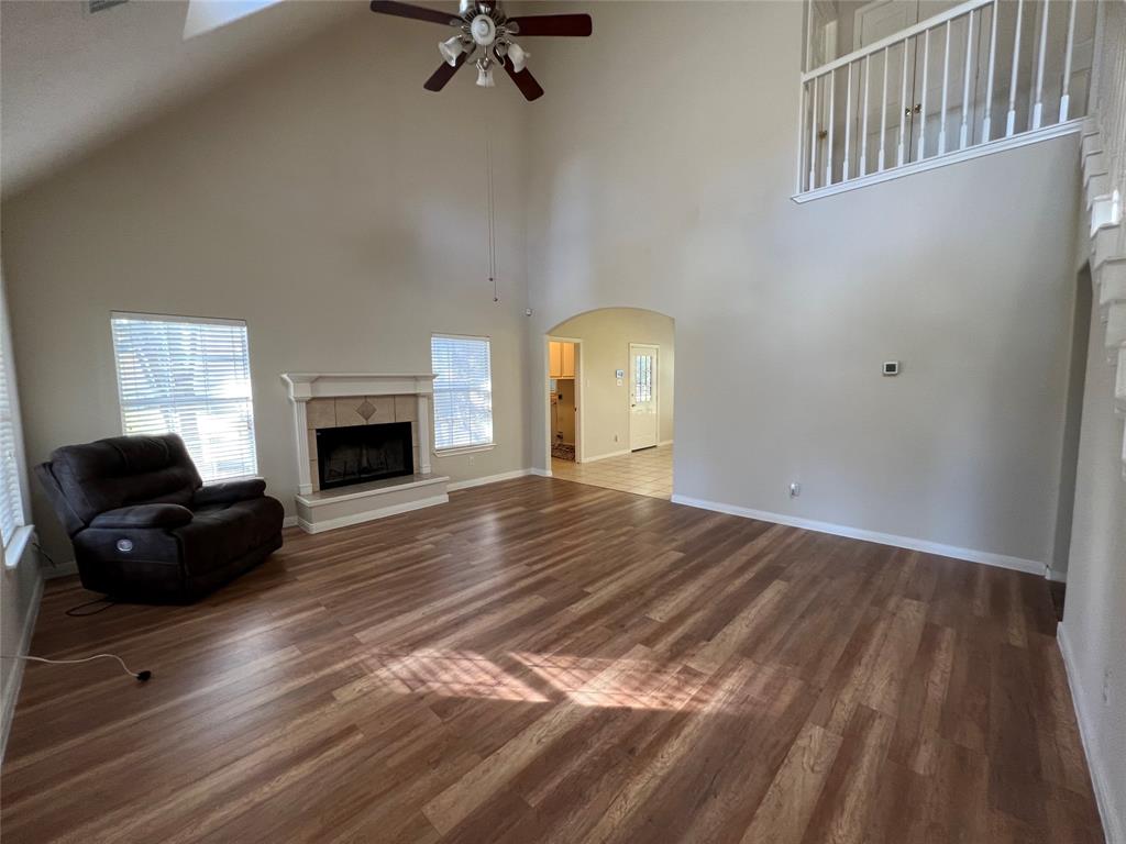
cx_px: 563
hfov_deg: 106.2
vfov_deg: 89.9
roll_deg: +1.1
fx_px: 423
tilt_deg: -6.1
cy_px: 422
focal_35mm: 13
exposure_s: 1/60
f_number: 1.8
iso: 160
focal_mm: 1.57
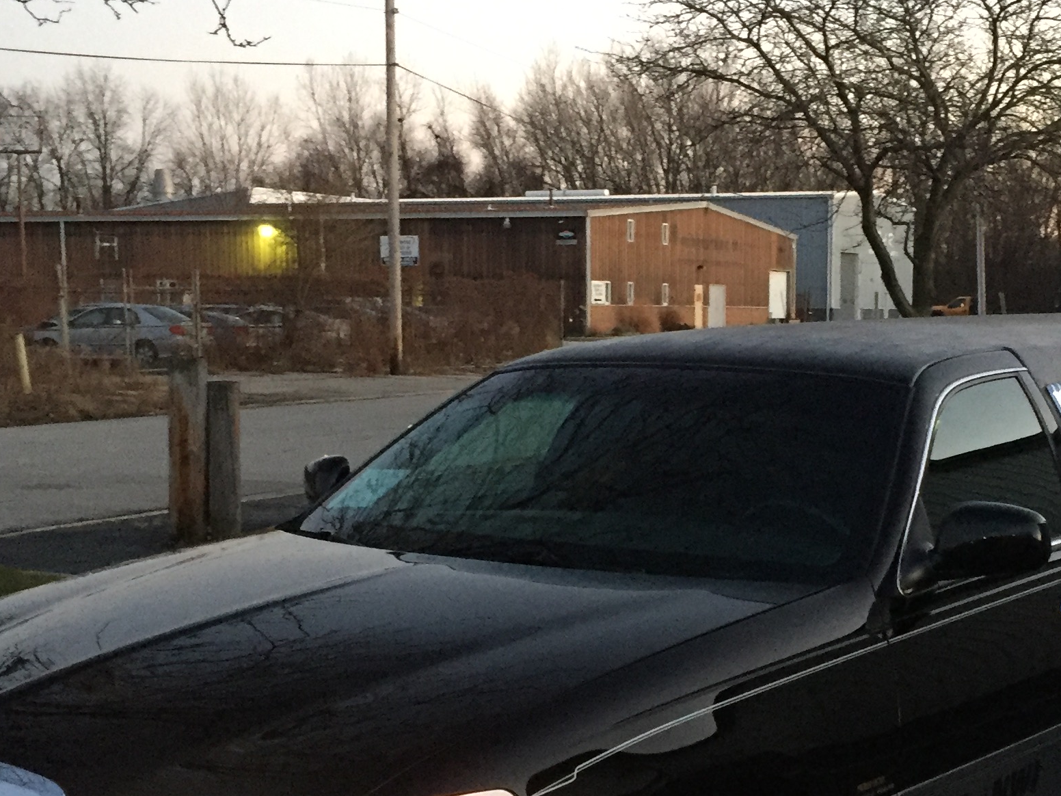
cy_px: 599
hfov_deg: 31.4
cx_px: 718
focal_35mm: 61
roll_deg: -0.6
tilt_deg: -6.2
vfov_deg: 23.8
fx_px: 1870
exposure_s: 1/20
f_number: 2.2
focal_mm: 4.15
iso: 250
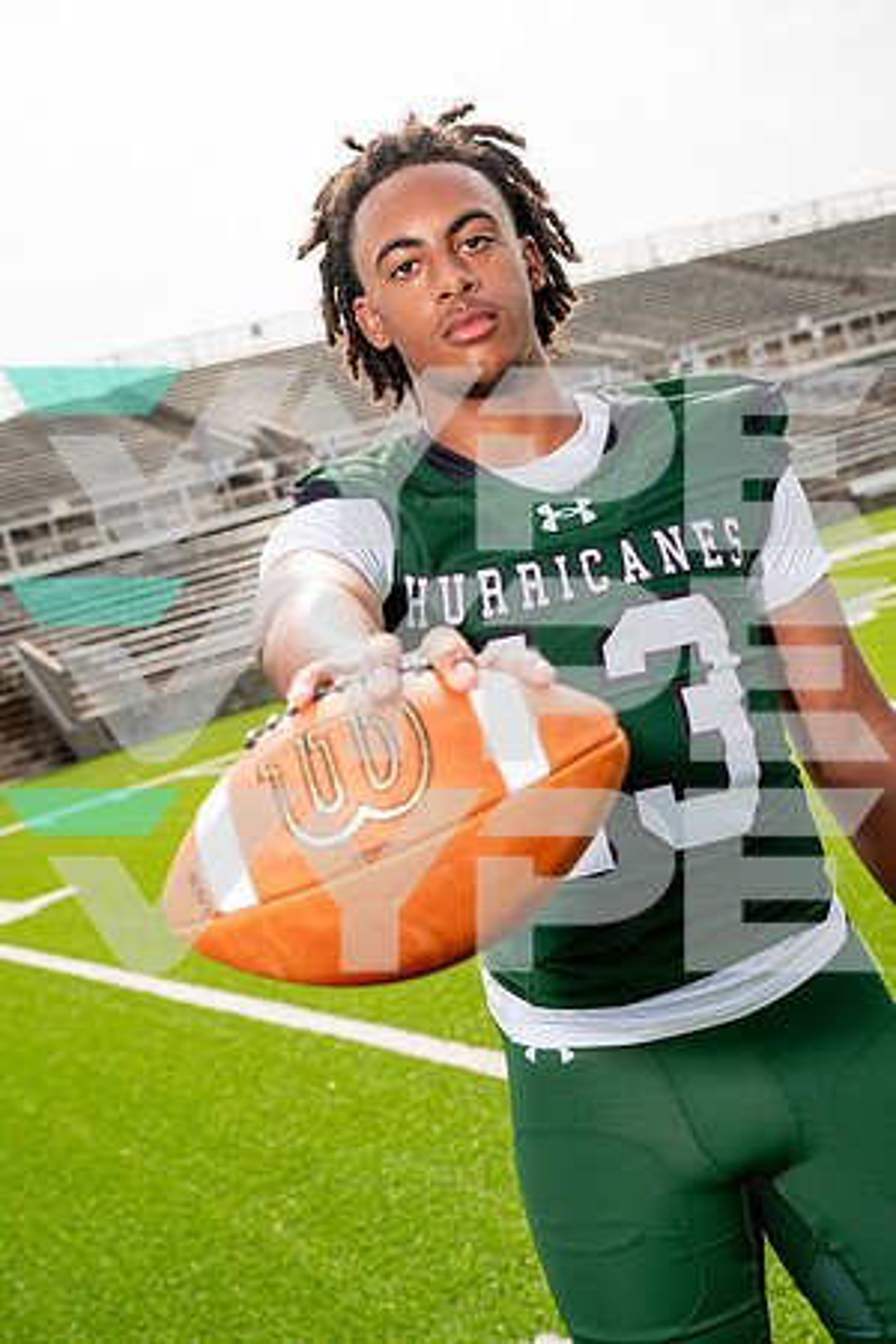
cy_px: 672
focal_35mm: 48
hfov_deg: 28.1
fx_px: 1792
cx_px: 448
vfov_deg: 41.1
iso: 100
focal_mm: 48
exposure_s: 1/320
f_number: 5.6
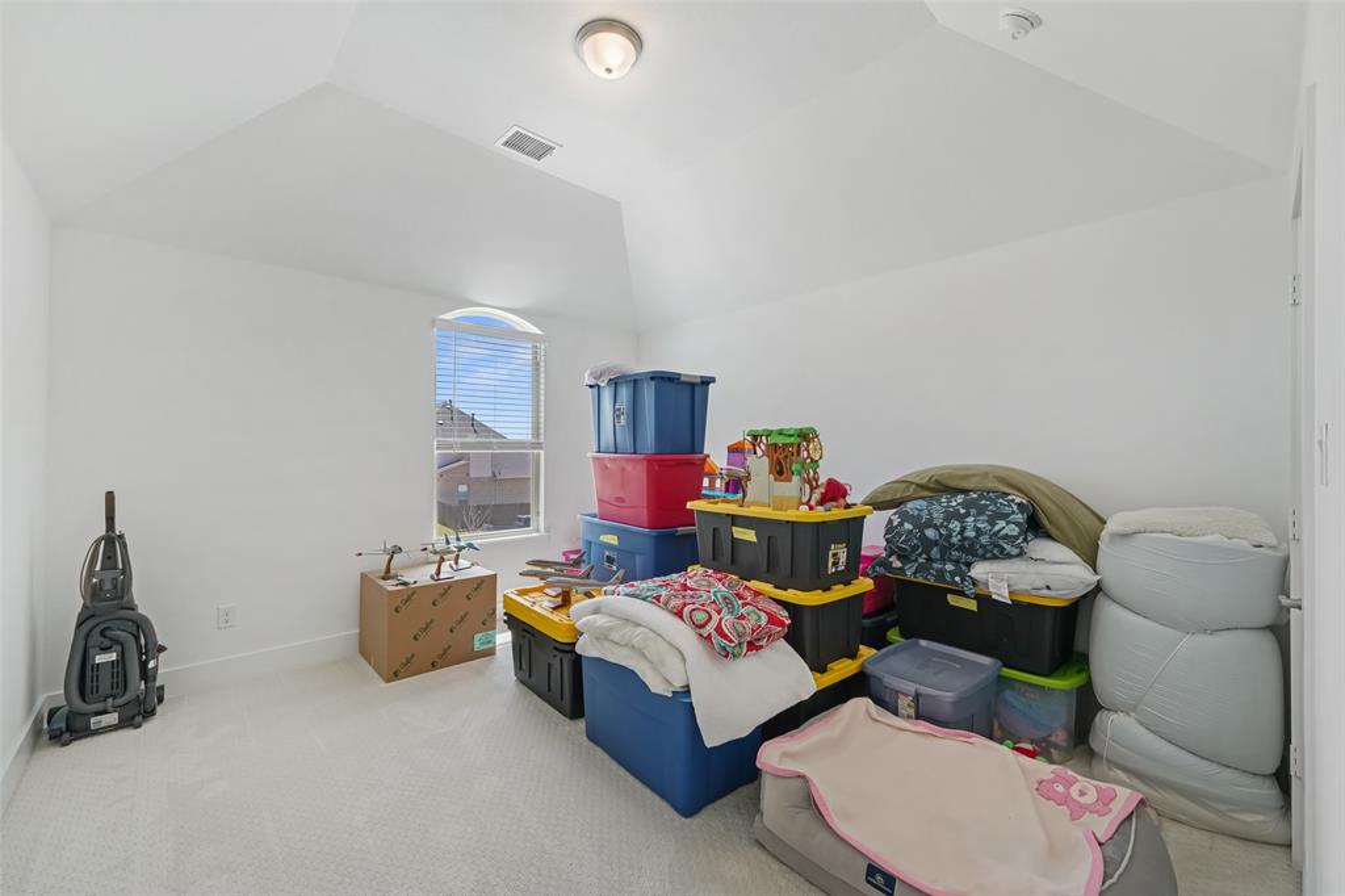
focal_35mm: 14
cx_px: 672
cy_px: 448
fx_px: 523
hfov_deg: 104.3
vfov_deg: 81.2
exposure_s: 1/15
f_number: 9
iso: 640
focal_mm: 14
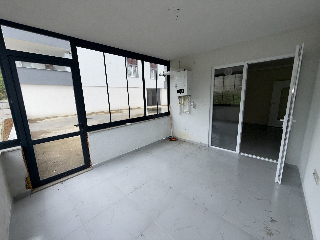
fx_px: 129
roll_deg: +1.6
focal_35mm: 14
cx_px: 160
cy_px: 120
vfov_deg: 85.7
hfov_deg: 102.1
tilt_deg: -10.2
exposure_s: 1/122
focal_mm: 2.22
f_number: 2.2
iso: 20
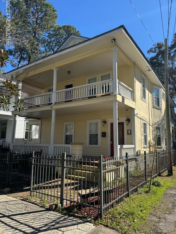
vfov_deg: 71.6
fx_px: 163
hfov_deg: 56.8
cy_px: 117
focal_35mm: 24
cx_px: 88
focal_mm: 6.86
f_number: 1.78
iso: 80
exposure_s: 1/2770
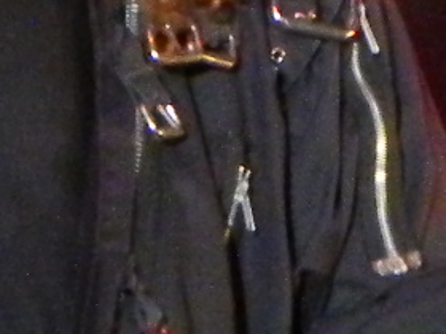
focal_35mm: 2465
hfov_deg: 0.8
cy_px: 245
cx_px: -14
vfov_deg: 0.6
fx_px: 31760
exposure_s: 1/250
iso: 1141
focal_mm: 59.9
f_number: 5
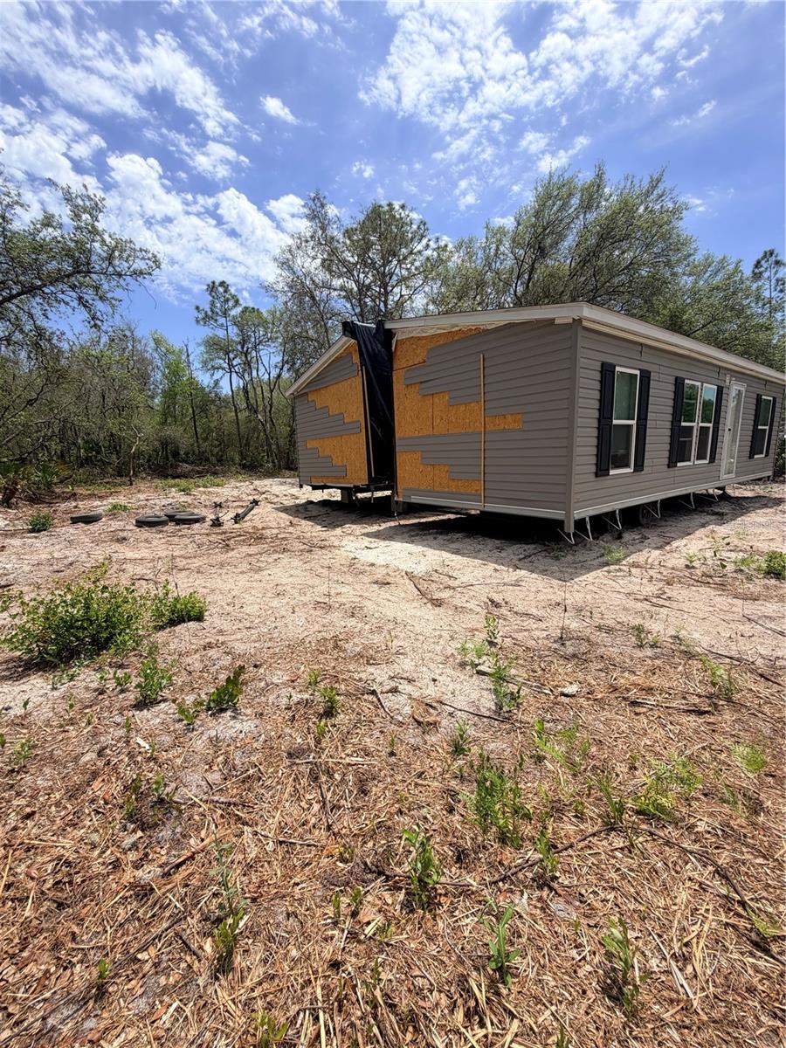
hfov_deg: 85.7
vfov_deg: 102.1
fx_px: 424
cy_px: 524
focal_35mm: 14
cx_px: 393
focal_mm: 2.22
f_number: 2.2
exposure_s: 1/928
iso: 20
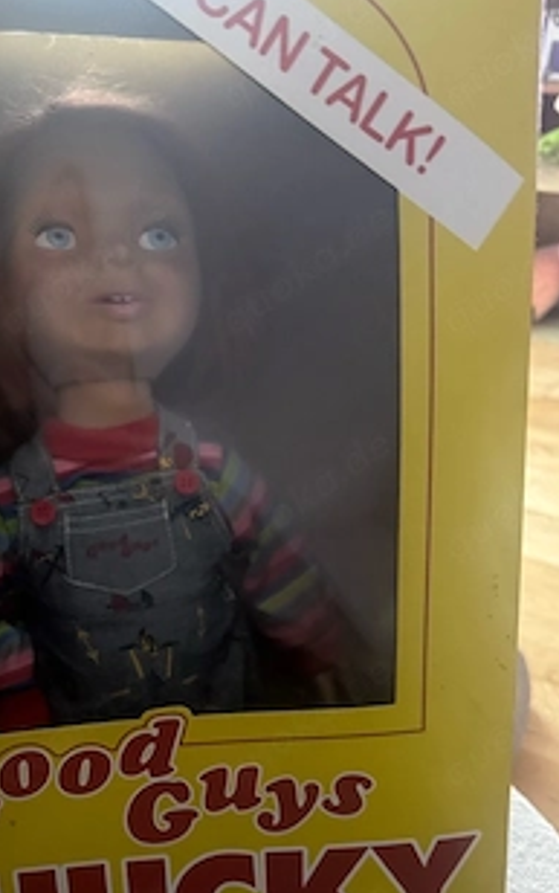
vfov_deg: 57.7
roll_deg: +5.5
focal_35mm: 33
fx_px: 803
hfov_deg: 37.5
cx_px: 148
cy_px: 528
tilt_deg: -37.6
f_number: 1.78
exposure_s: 1/30
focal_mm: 6.76
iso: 1600
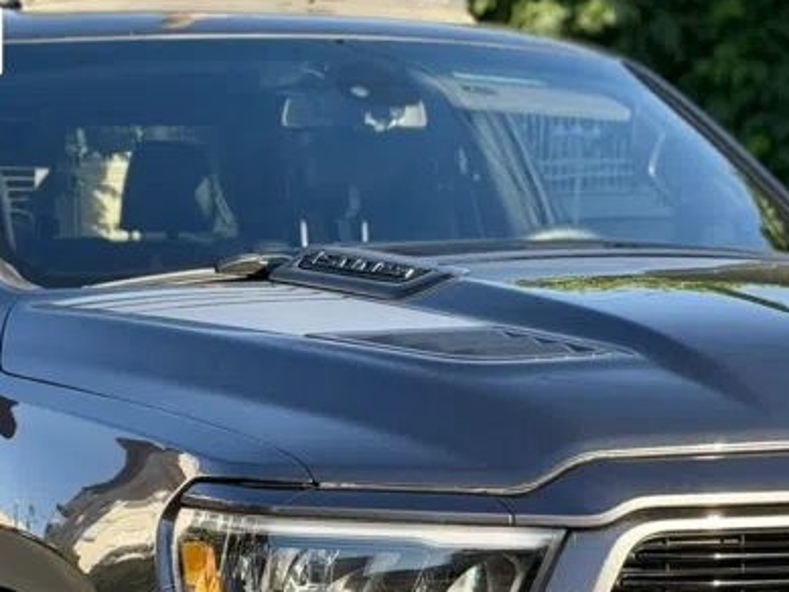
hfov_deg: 24.7
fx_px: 1801
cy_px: 369
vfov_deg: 18.6
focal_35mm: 79
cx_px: 308
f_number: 1.78
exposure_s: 1/1429
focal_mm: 6.76
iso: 64
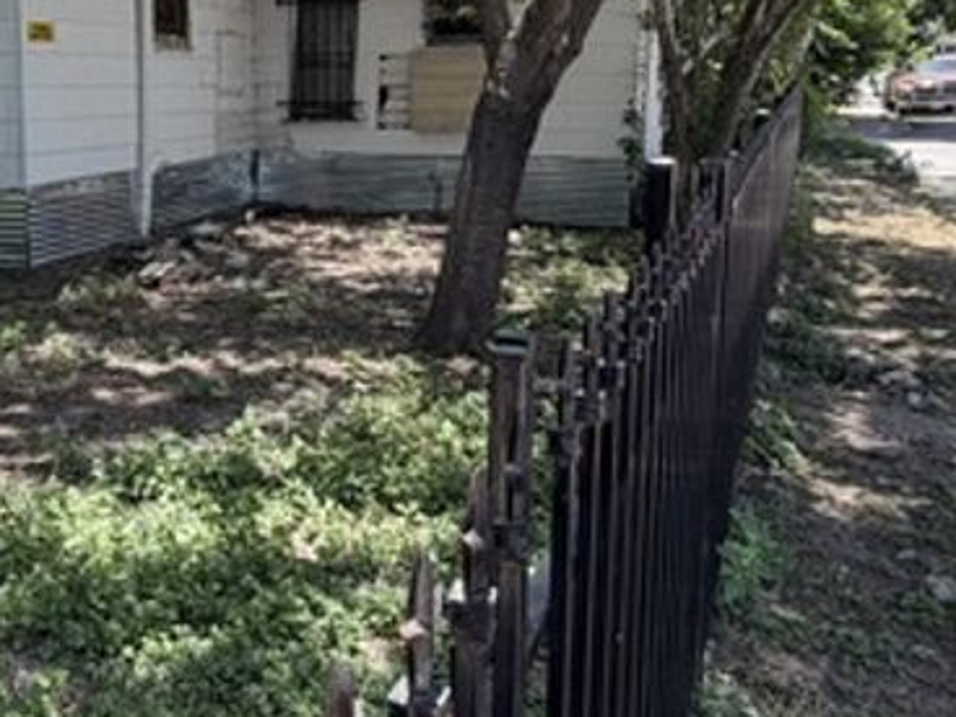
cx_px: 145
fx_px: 1077
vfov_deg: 36.4
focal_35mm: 39
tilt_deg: -9.4
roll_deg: +1.1
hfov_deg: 44.7
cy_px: 229
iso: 40
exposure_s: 1/215
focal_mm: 2.22
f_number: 2.2
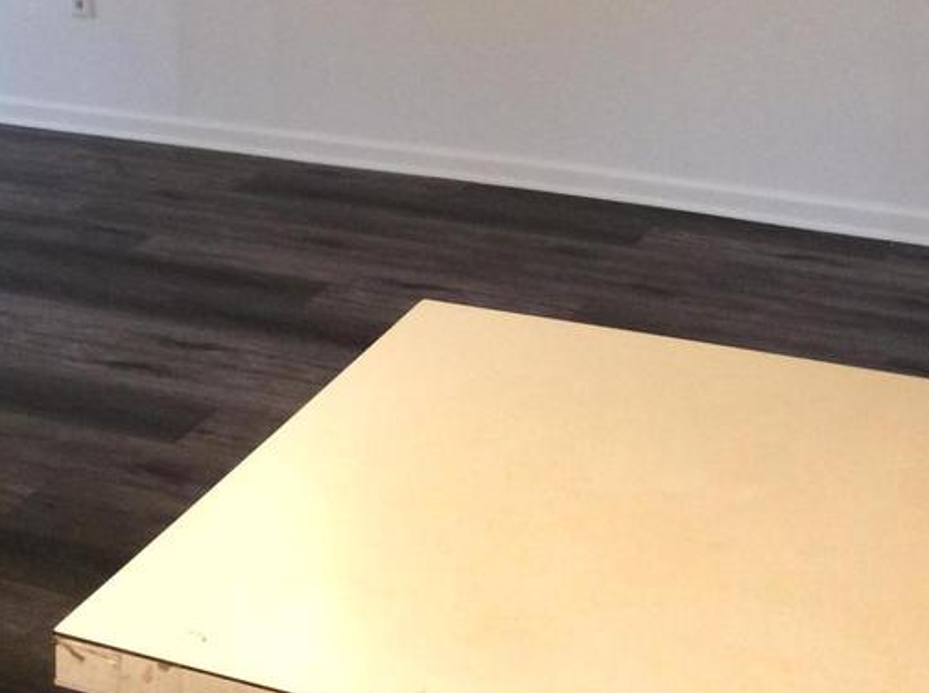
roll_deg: +0.8
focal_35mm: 65
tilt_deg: -12.2
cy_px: 39
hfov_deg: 29.9
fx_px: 1741
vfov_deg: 21.9
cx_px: 426
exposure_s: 1/24
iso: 125
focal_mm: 3.3
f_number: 2.4
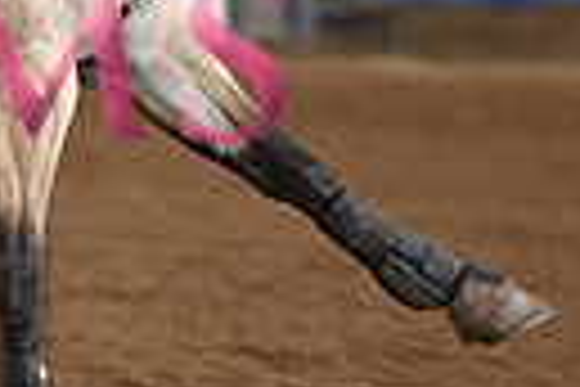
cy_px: -83
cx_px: -328
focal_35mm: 787
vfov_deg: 1.7
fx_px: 12678
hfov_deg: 2.6
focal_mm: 175
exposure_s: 1/250
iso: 1600
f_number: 2.8
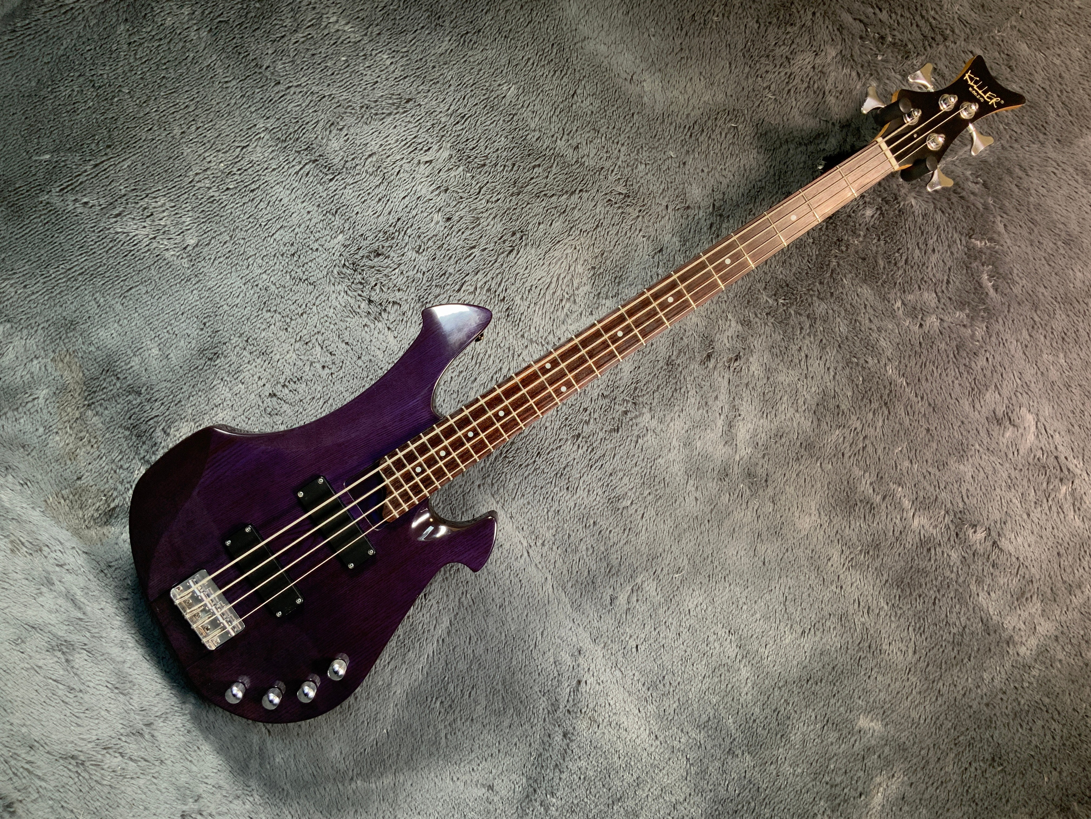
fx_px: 914
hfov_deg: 61.7
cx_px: 546
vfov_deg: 48.2
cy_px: 410
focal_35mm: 29
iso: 64
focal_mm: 3
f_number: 1.8
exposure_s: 1/120
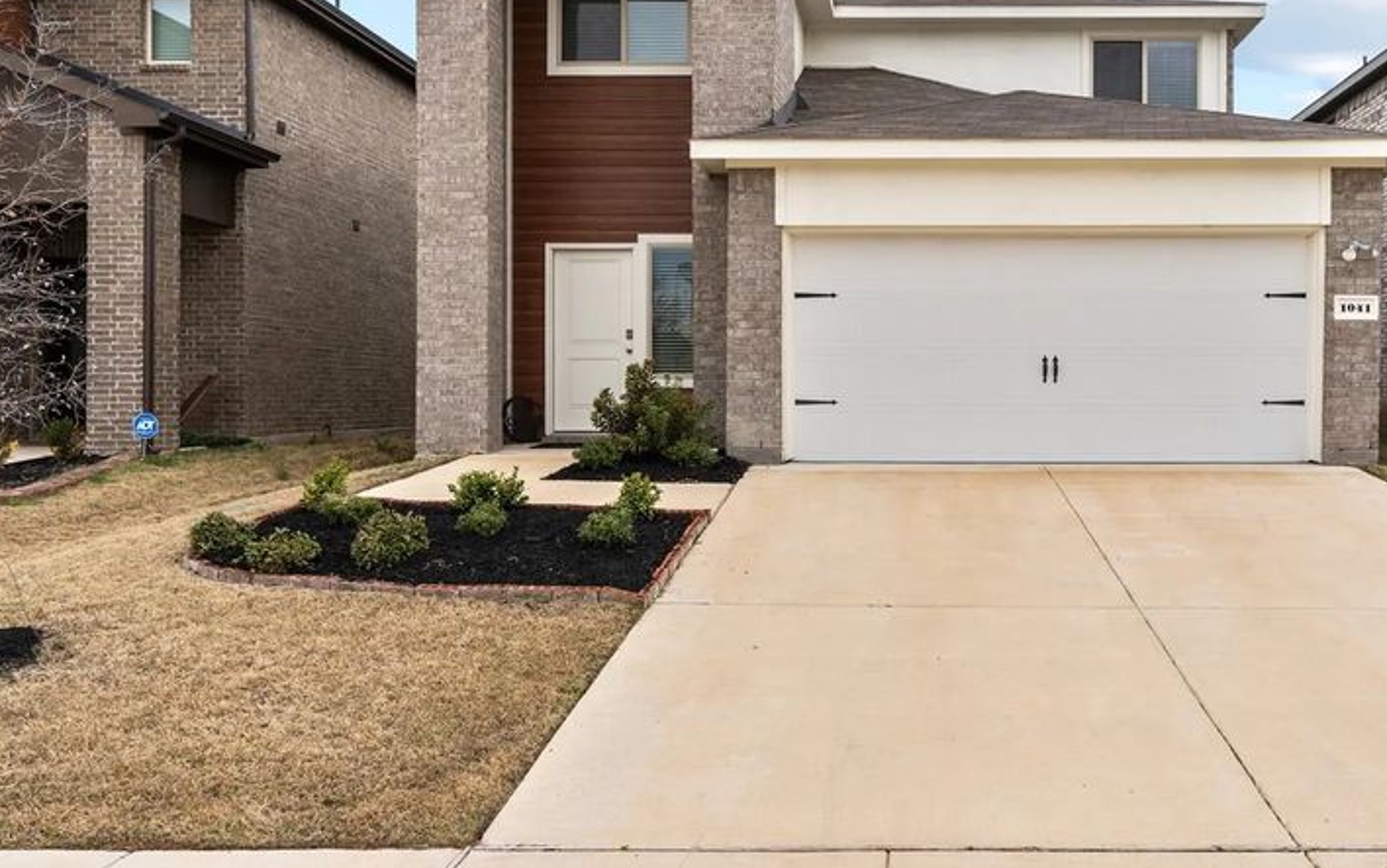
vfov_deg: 44.5
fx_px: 1059
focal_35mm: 28
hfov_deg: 65.1
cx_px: 895
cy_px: 397
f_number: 9
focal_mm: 19
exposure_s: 1/80
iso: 100
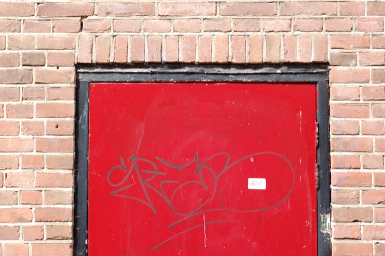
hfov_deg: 27.0
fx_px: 801
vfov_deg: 18.1
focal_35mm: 75
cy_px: 128
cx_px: 192
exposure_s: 1/250
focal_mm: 50
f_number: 8
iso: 400
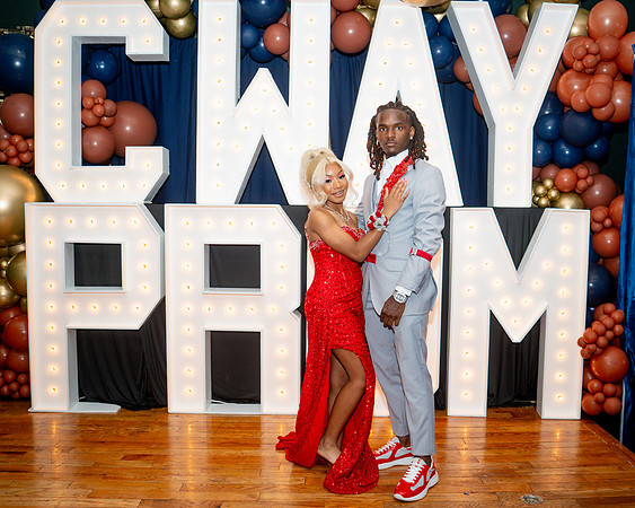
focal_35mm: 33
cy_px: 262
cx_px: 346
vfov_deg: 44.3
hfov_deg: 53.9
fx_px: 623
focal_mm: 28
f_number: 3.5
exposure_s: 1/125
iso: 320
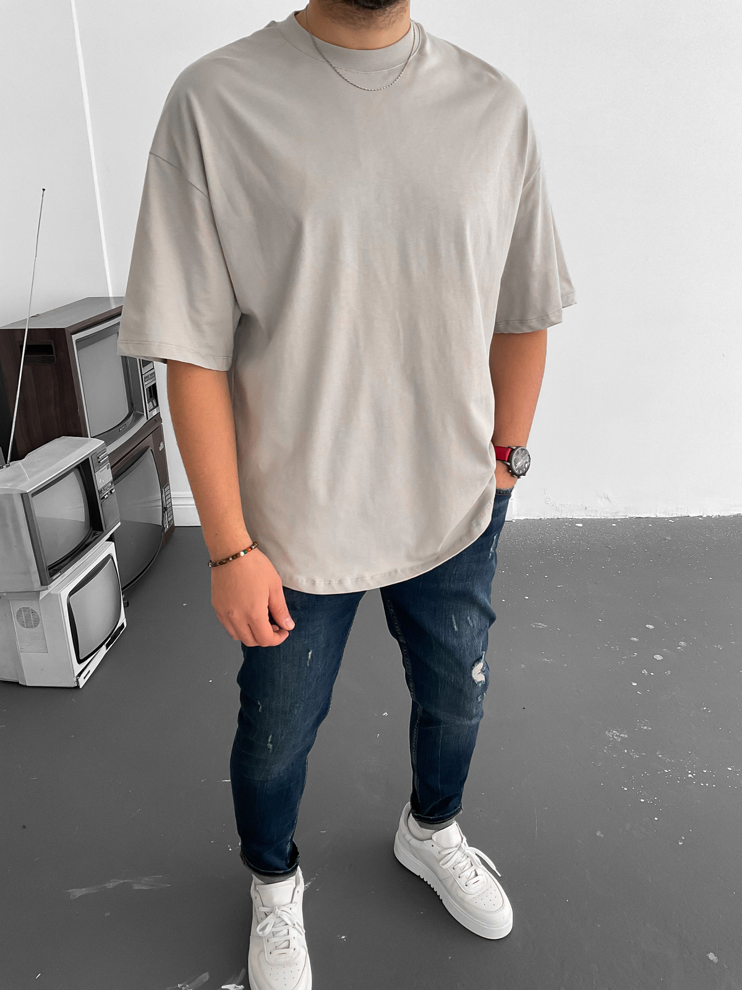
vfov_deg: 61.7
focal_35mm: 29
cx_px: 371
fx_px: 829
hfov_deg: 48.2
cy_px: 495
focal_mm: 3
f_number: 1.8
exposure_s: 1/120
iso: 64
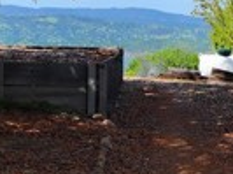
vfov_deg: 13.2
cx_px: 222
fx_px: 745
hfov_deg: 17.4
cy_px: 123
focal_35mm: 111
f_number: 1.8
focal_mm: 6.4
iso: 12
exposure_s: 1/1016
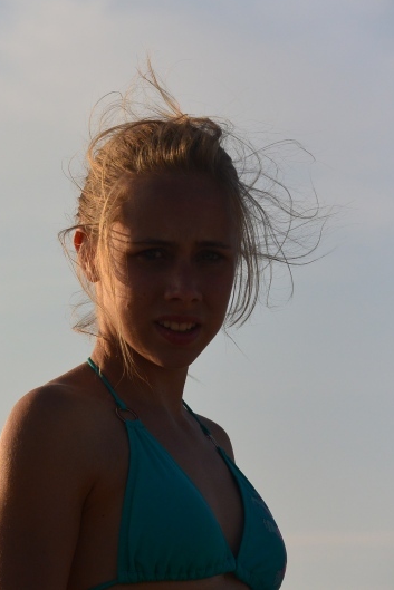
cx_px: -30
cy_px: 294
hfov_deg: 6.8
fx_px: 3297
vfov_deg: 10.2
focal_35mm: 201
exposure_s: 1/1600
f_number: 5.6
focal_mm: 49.3
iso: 160
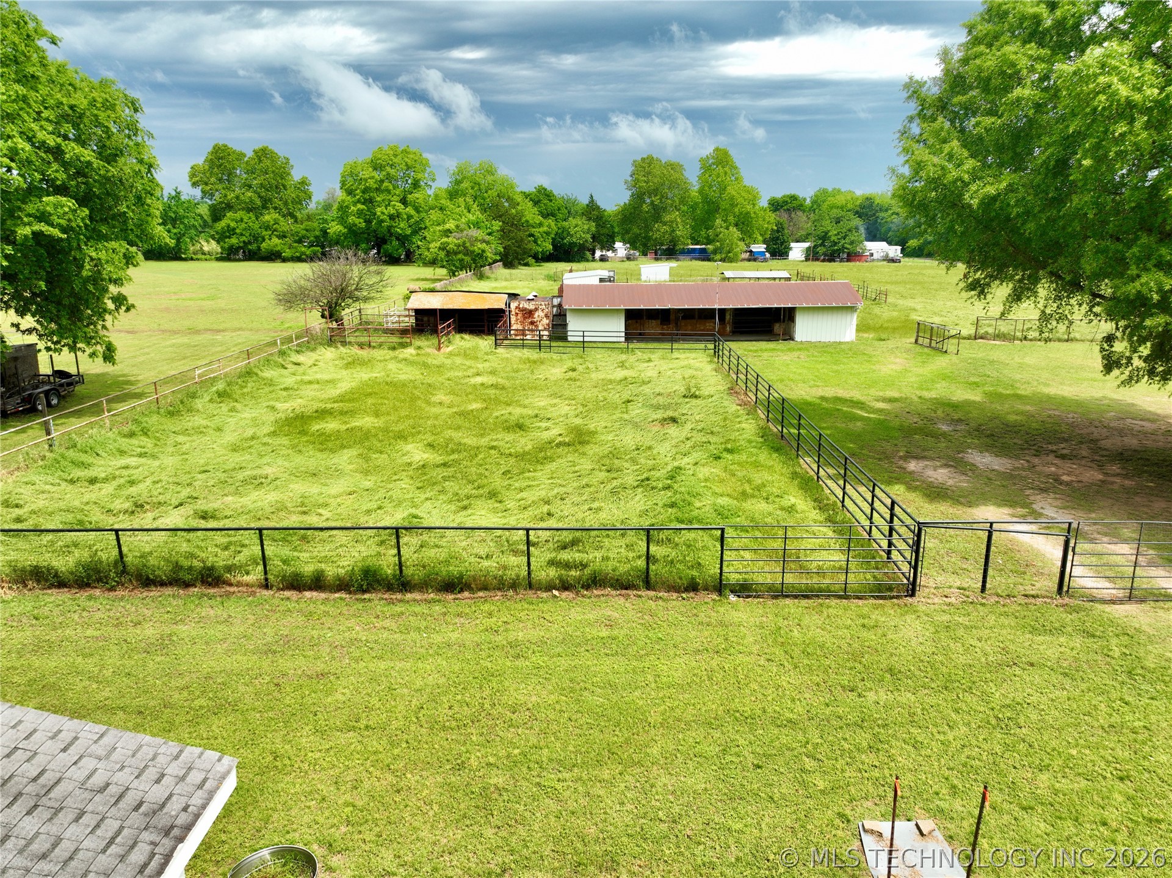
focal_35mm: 24
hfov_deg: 71.6
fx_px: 812
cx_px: 586
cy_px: 439
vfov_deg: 56.8
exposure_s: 1/1000
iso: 100
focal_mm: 12.29
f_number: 2.8
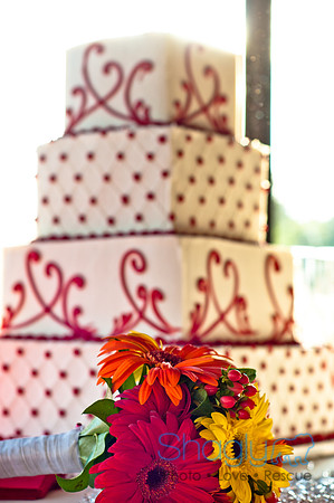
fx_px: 1046
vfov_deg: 27.0
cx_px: 167
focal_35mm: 75
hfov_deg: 18.1
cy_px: 252
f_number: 2.8
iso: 200
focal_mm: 50
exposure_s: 1/100
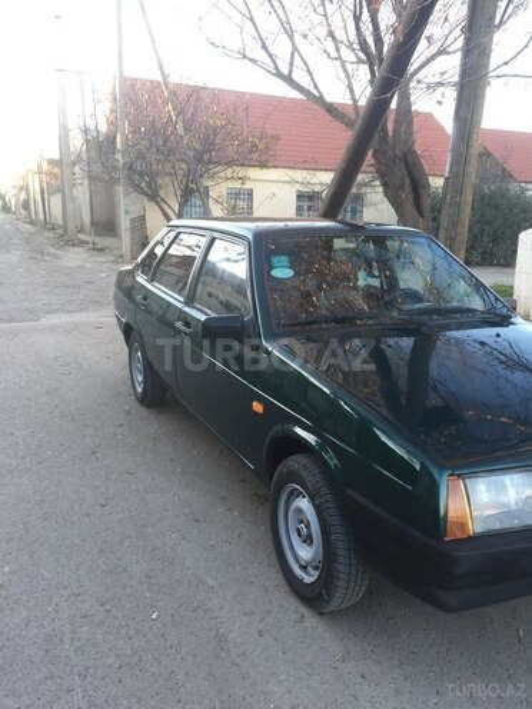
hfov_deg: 48.2
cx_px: 266
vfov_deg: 61.7
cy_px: 354
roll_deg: -1.0
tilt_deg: -13.0
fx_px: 594
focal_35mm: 29
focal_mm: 4.15
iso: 32
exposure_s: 1/50
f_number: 2.2
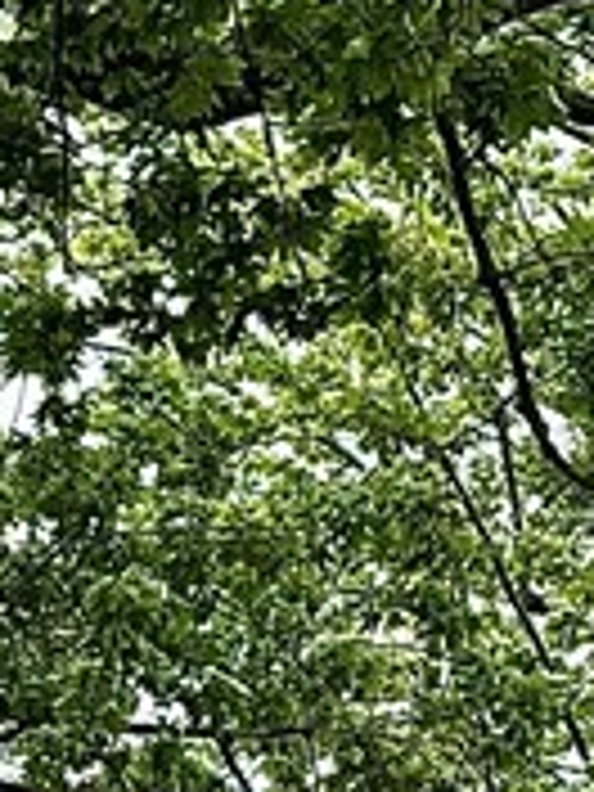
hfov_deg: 5.3
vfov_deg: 6.7
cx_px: 99
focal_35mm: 280
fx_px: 6406
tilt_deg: +4.9
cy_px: 2012
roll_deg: +2.7
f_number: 1.78
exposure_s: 1/2033
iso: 64
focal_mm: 6.76
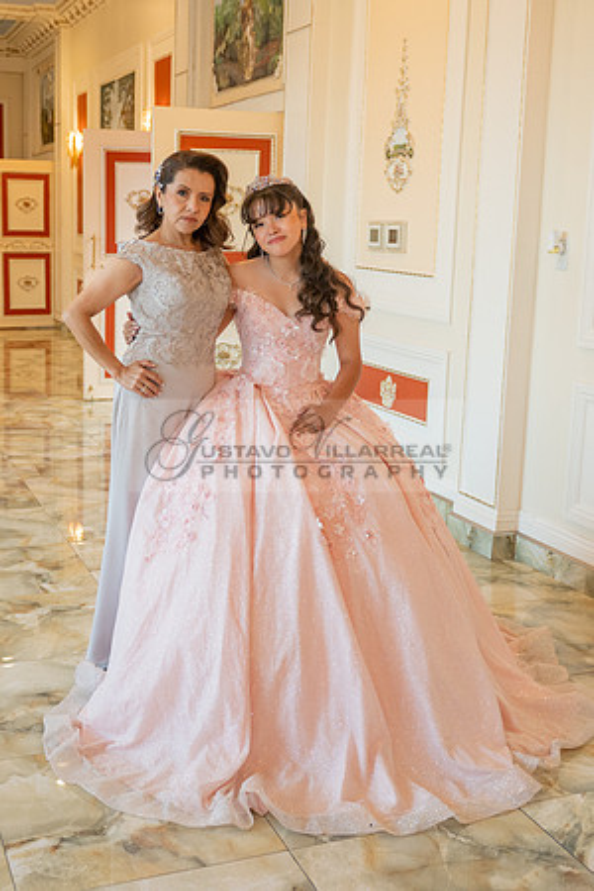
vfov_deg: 45.6
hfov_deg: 31.2
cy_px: 391
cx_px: 218
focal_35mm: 43
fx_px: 1058
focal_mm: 24
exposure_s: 1/100
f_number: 2.8
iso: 400
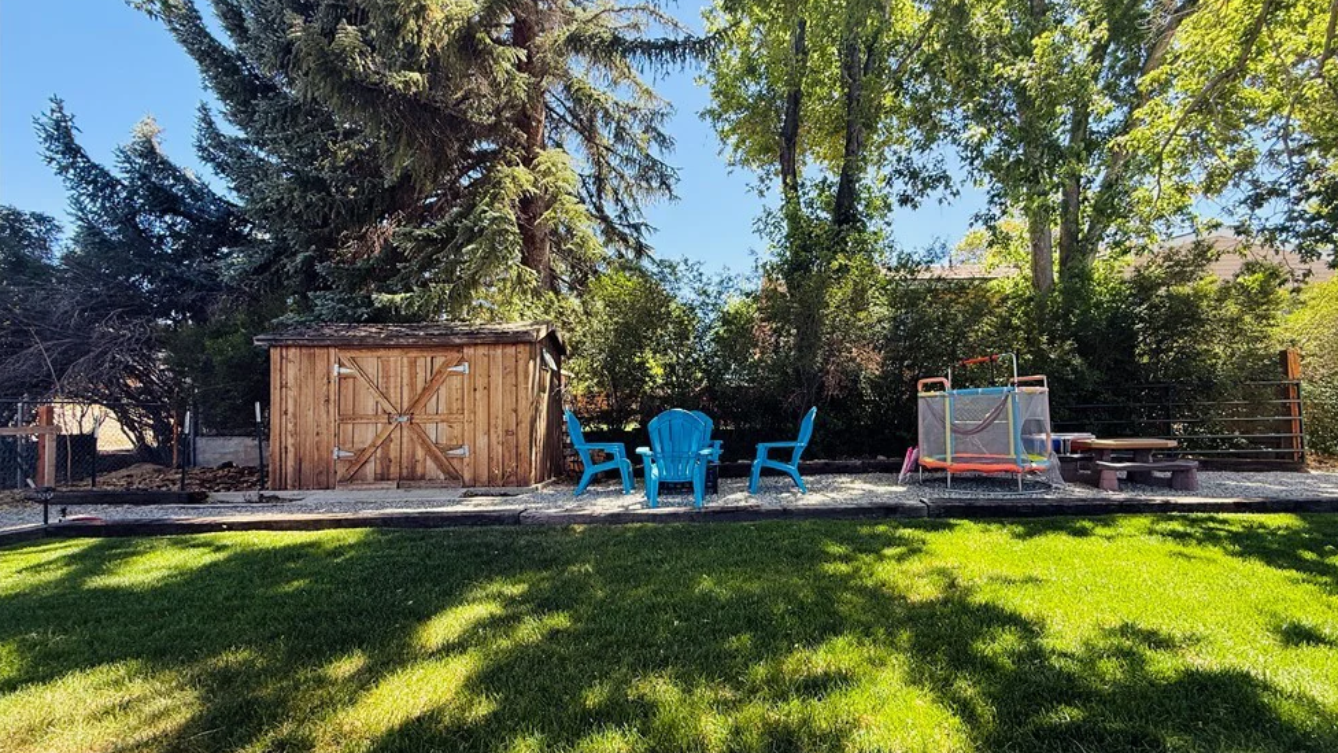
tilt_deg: +3.0
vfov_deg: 67.0
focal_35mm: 16
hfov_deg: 99.3
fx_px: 568
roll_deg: -0.4
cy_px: 407
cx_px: 699
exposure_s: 1/285
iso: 64
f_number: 2.2
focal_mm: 2.22
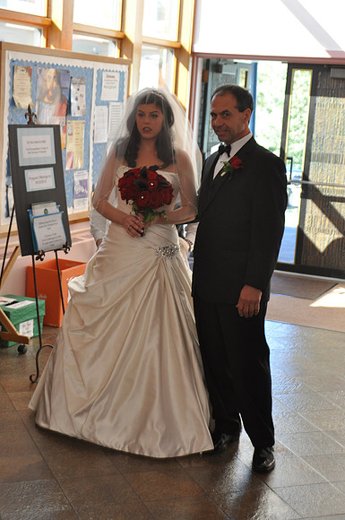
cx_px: 172
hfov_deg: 21.5
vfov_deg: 31.9
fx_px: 908
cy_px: 260
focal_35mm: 63
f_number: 4.5
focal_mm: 42
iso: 800
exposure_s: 1/160
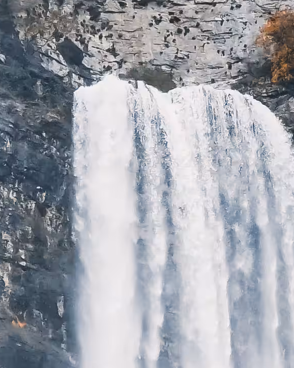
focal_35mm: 187
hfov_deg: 8.2
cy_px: 760
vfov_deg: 9.6
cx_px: 267
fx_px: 2035
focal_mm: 24
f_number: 4
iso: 1250
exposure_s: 1/320
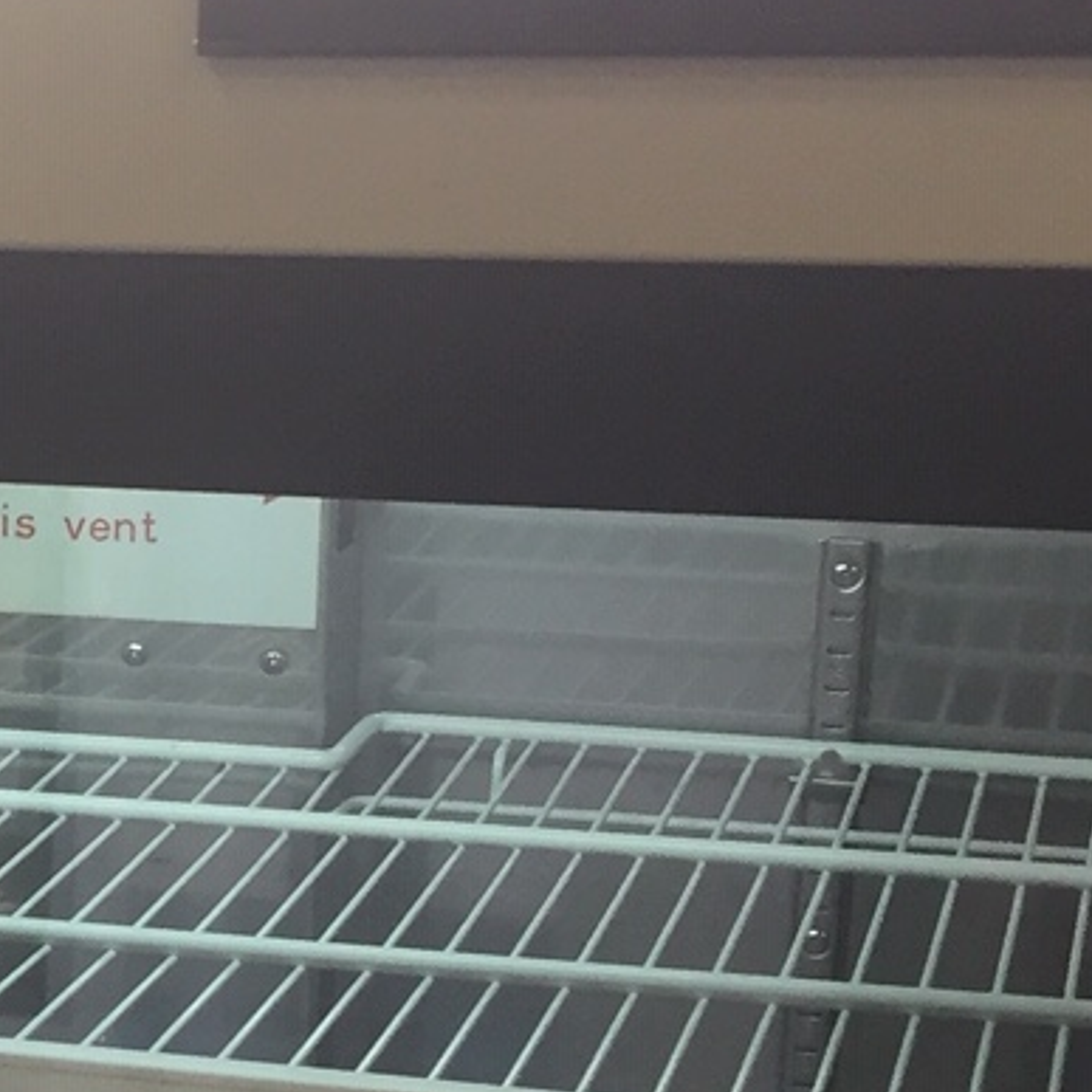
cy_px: 1058
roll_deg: +0.1
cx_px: -350
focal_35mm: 108
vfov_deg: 15.9
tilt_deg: -16.8
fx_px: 3855
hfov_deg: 15.3
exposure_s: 1/33
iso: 50
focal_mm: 4.15
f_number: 2.2
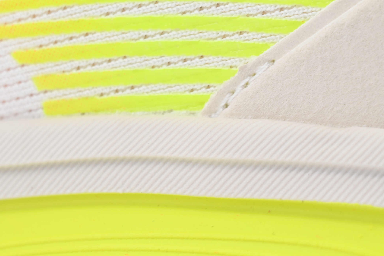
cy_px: 70
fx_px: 2410
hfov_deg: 9.1
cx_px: 317
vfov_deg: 6.1
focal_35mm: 226
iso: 400
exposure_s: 1/100
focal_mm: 115
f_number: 11
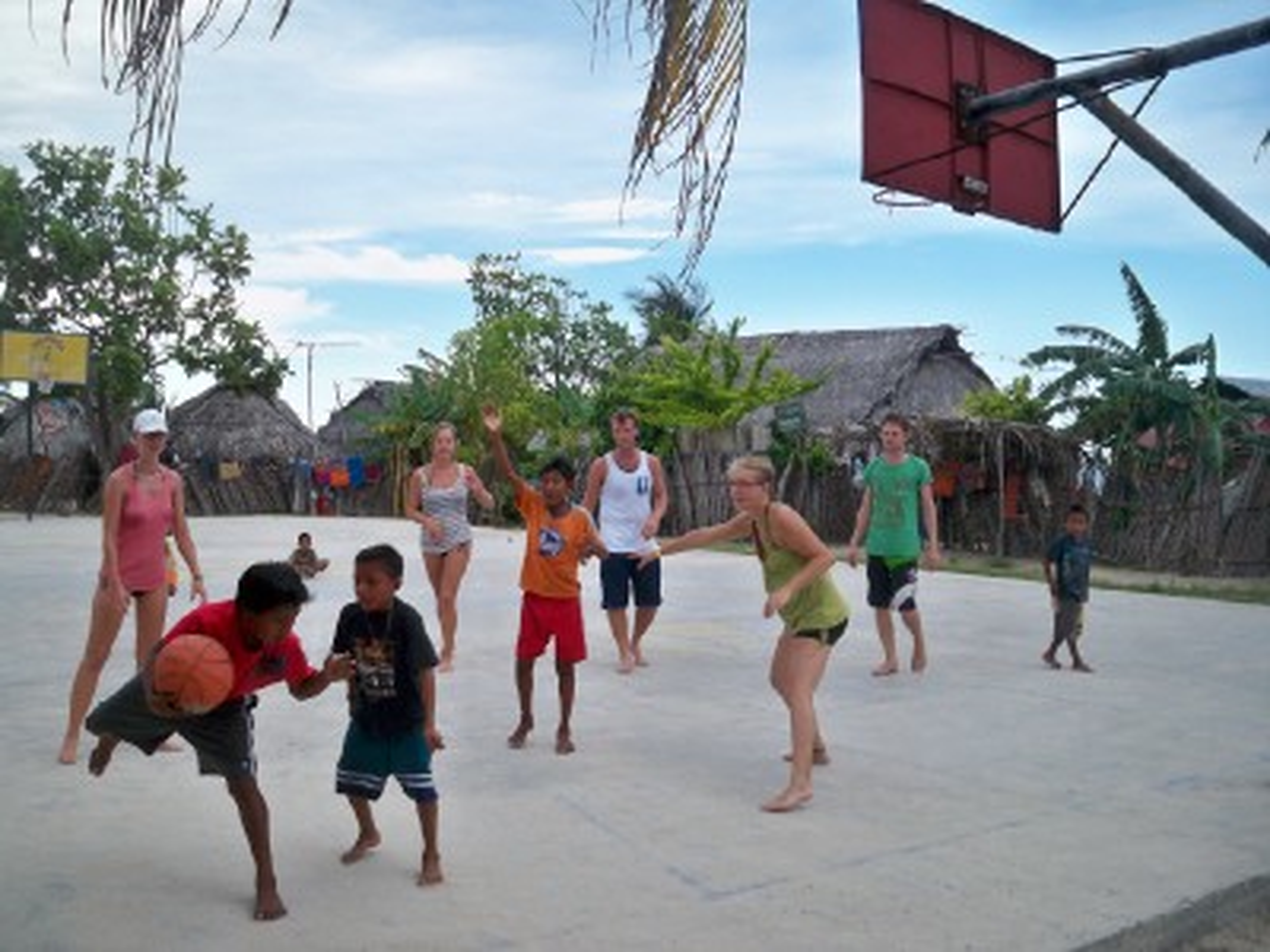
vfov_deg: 40.7
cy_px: 476
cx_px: 635
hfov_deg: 52.6
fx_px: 1284
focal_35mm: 35
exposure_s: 1/400
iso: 64
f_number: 3.1
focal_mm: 6.3
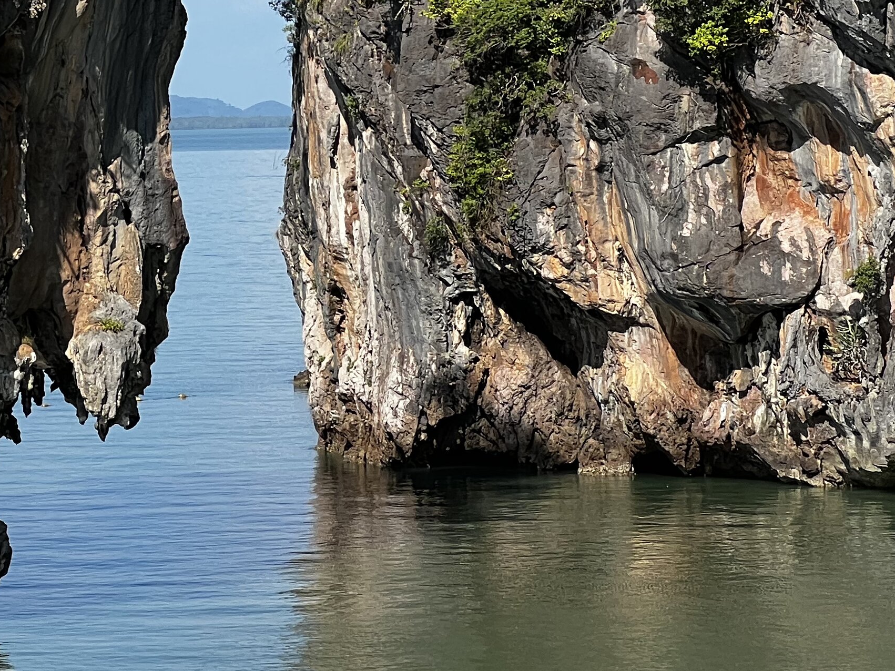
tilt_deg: +2.9
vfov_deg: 8.1
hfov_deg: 10.8
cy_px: -99
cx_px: -38
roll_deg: +1.1
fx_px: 4679
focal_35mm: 181
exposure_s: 1/713
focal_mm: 9
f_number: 2.8
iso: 32
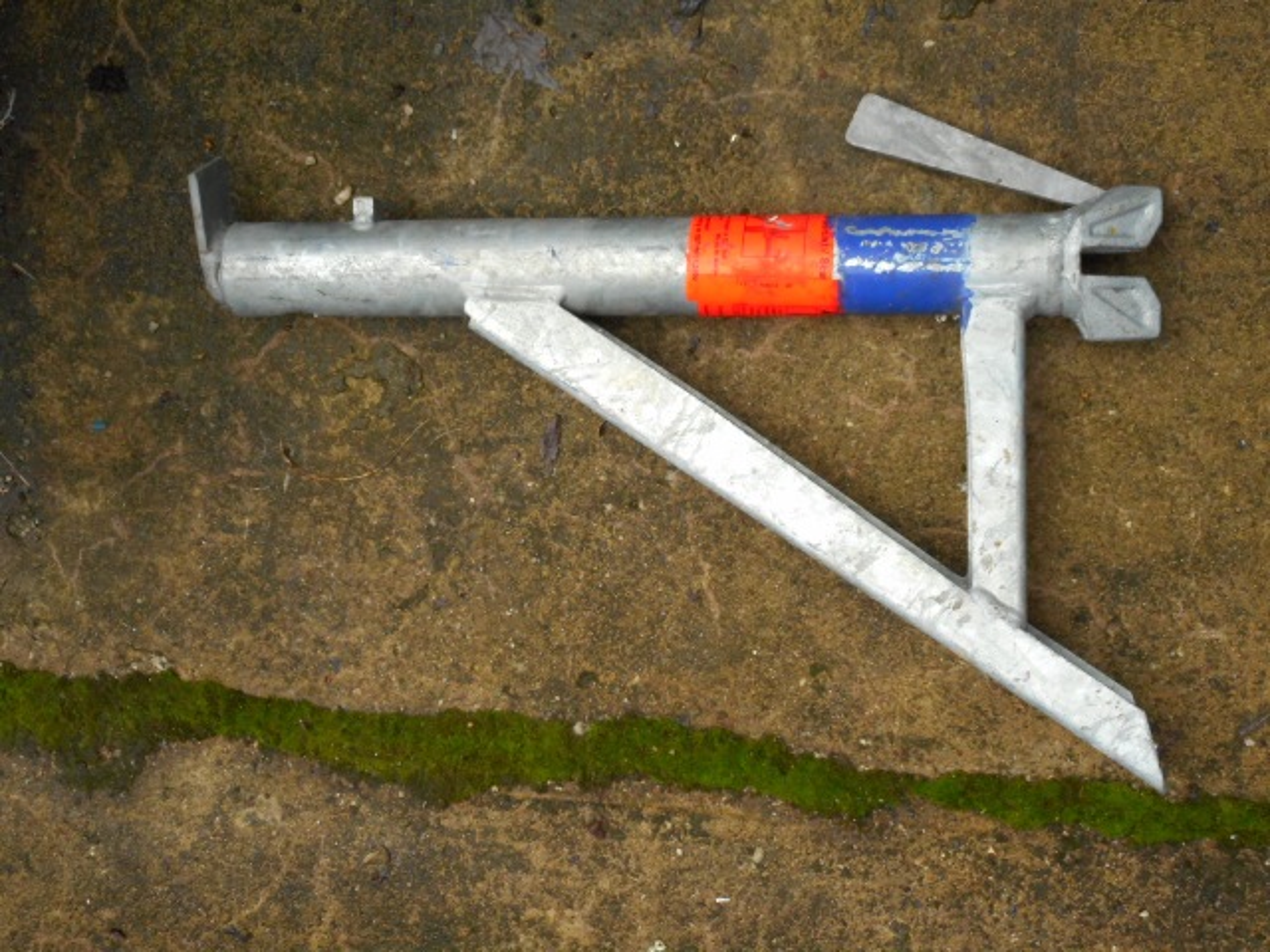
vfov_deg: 28.6
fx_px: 1871
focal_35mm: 51
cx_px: 635
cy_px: 476
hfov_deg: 37.5
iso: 320
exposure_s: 1/30
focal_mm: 9.1
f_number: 4.9
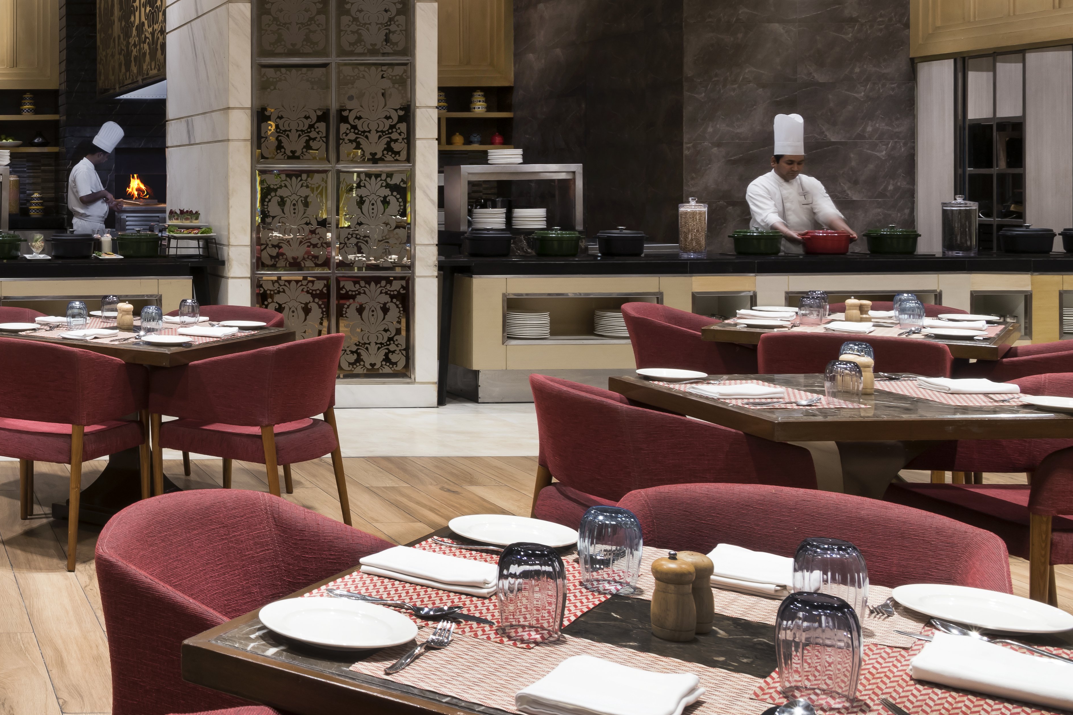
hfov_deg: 37.6
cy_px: 228
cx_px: -93
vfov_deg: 30.3
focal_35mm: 44
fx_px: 1311
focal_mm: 20
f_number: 13
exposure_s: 1.6
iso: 200
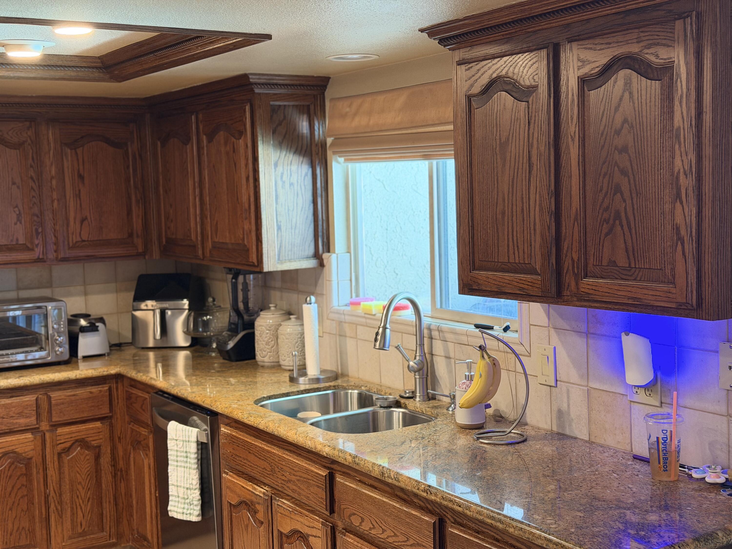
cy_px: 274
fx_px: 1015
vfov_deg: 30.3
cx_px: 366
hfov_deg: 39.7
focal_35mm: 48
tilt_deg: -7.0
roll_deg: +2.5
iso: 250
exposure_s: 1/60
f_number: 1.78
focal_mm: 6.76
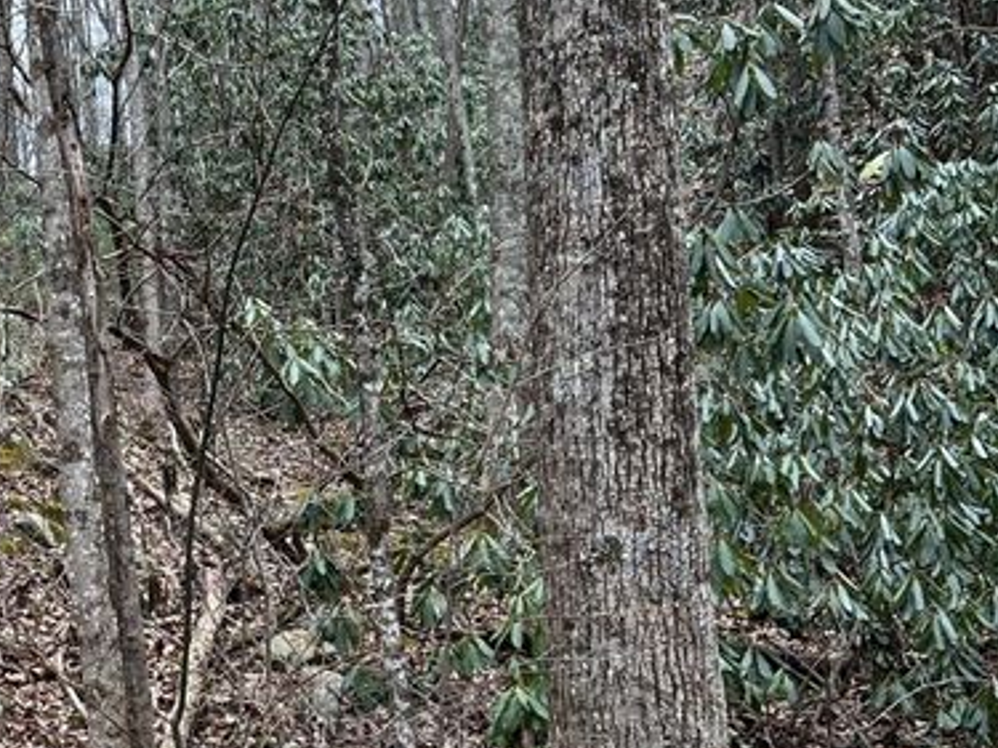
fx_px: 2046
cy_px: 618
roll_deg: +3.6
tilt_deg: +8.2
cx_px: -85
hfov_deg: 25.5
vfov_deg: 20.4
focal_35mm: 71
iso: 50
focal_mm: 5.7
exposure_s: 1/646
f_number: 1.5
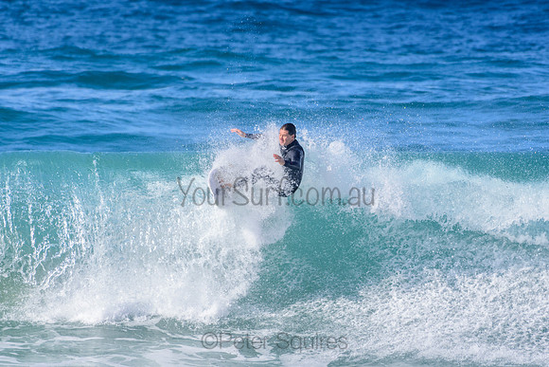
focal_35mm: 750
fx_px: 11440
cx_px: 274
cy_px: 184
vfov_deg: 1.8
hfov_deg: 2.7
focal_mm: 500
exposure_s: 1/2000
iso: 320
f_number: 5.6
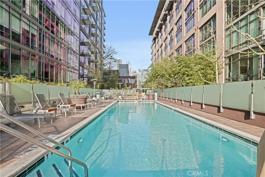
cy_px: 88
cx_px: 132
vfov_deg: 70.4
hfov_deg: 93.3
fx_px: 125
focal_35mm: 17
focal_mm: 17
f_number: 8
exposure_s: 1/80
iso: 400
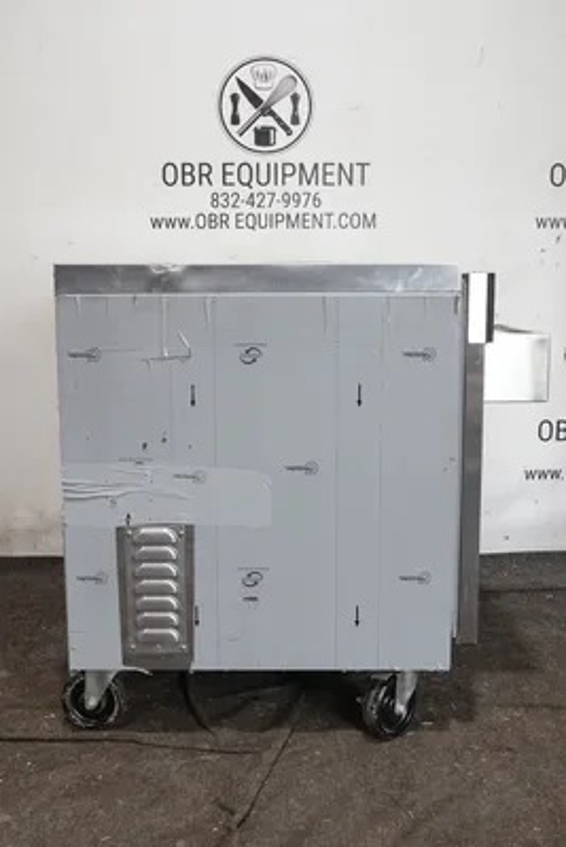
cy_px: 424
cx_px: 283
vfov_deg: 49.5
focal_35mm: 39
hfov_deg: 34.2
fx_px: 919
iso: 640
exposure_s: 1/40
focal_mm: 14.4
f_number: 3.5
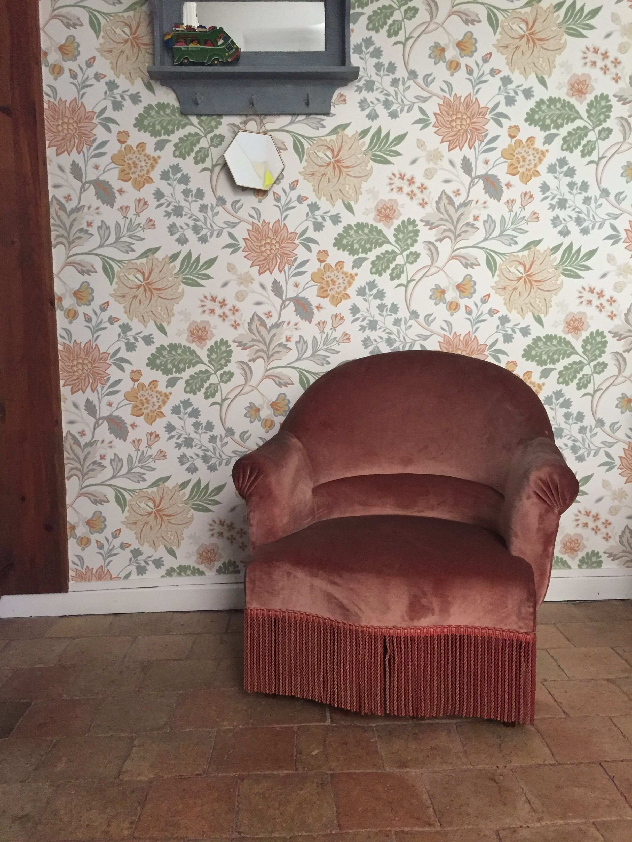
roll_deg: +1.0
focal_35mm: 29
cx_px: 316
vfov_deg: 61.7
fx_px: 706
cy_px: 421
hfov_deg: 48.2
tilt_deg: -7.2
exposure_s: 1/33
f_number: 2.2
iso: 250
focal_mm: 4.15
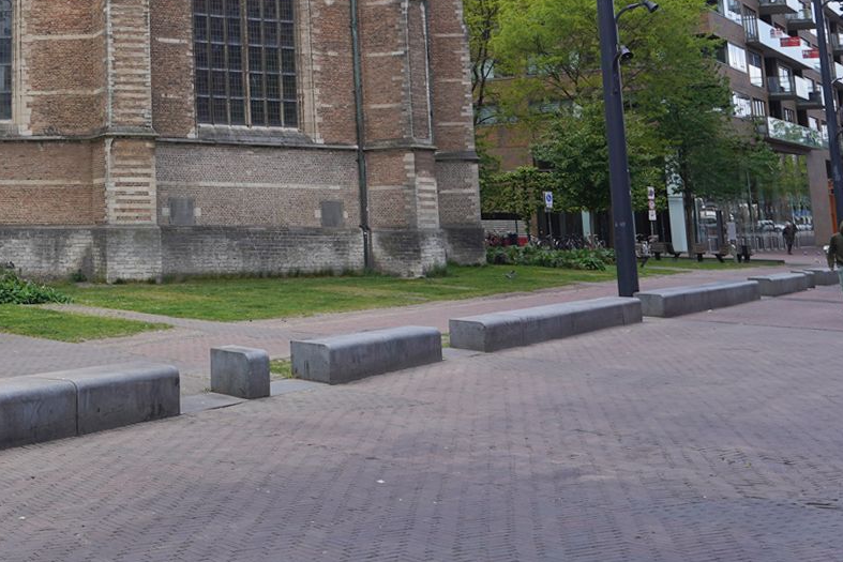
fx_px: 1429
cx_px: -12
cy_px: -107
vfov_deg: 20.8
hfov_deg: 30.4
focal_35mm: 61
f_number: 10
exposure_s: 1/100
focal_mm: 24
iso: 100
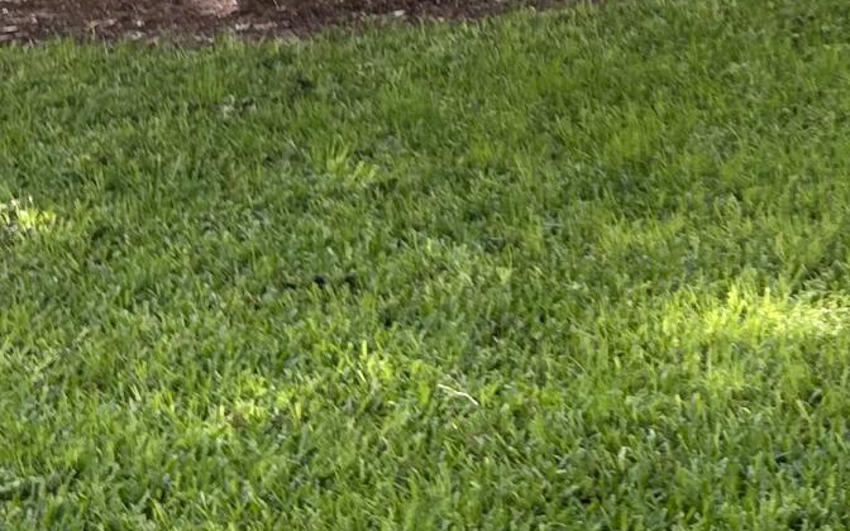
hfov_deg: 16.4
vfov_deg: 10.3
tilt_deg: -7.1
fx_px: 2849
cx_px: 966
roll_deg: +2.3
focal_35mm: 123
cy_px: -229
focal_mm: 5.7
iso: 40
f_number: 1.5
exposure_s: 1/197
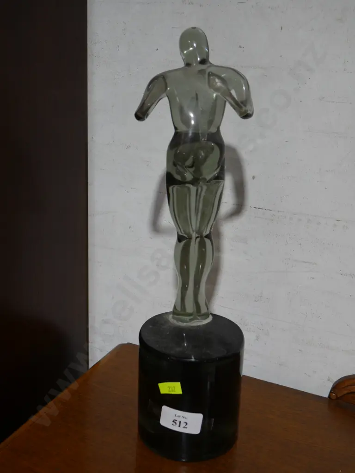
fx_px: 574
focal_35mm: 42
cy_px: 236
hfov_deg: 34.3
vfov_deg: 44.8
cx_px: 178
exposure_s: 1/60
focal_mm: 21
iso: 320
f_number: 4.6
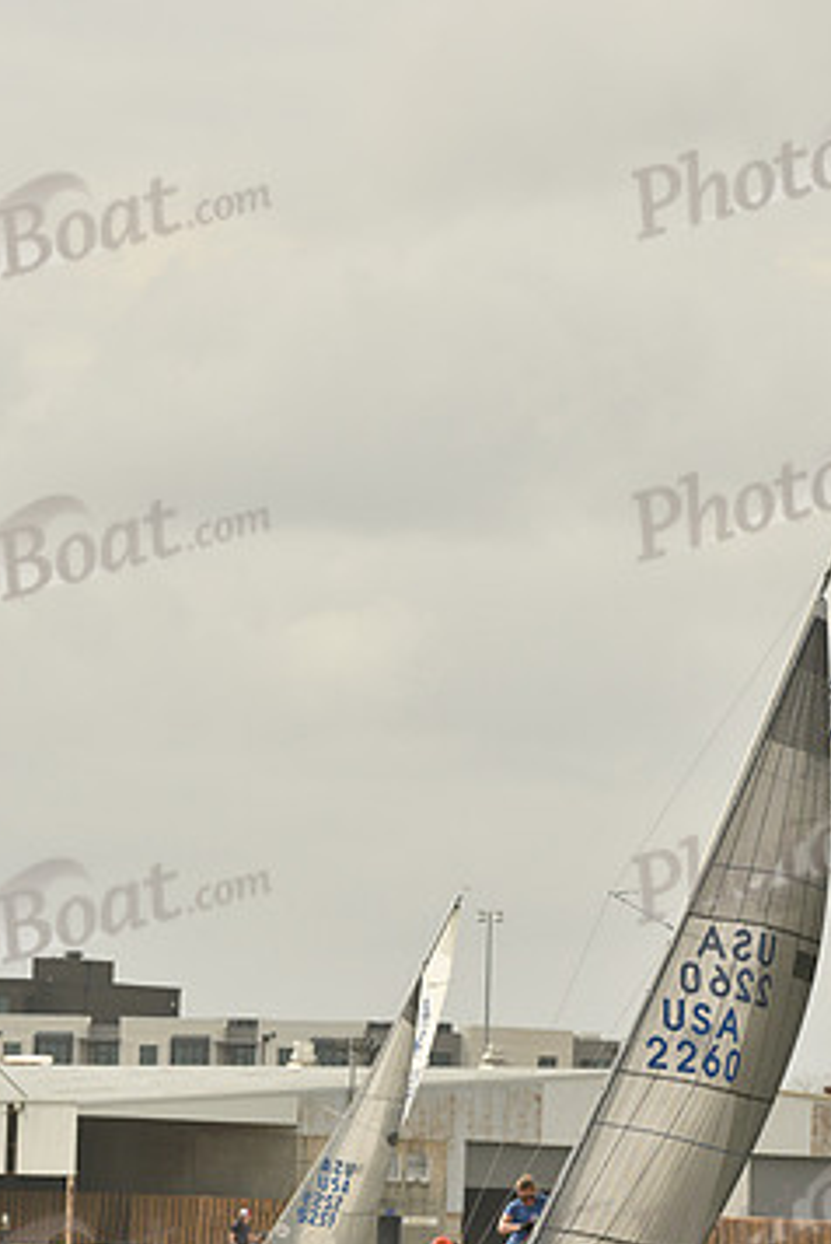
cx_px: 452
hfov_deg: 4.0
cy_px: 702
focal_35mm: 342
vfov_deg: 6.0
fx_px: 11818
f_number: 7.1
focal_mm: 210
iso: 320
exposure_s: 1/1250
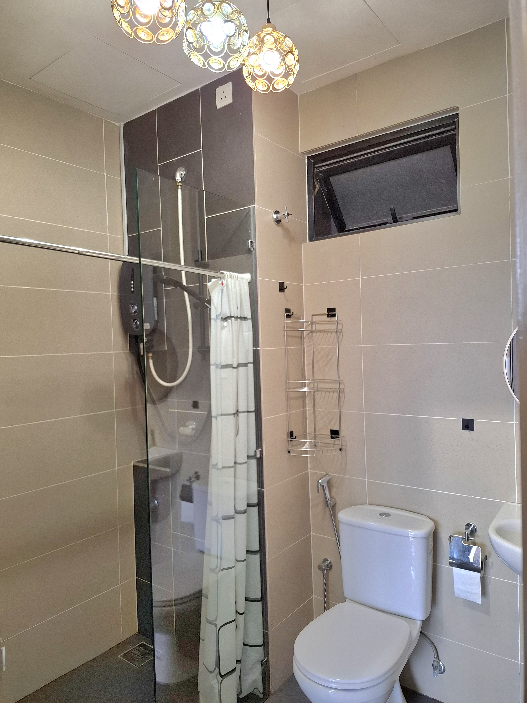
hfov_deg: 58.9
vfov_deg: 73.9
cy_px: 352
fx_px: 467
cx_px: 264
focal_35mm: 23
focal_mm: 5.54
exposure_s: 1/100
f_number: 1.8
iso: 250
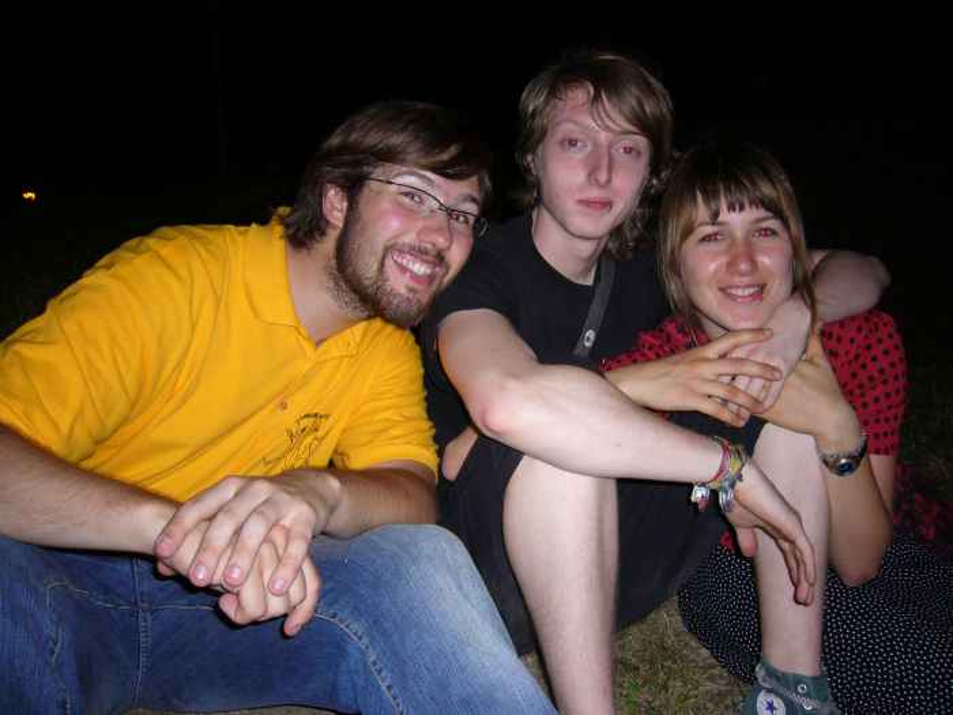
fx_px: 964
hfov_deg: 52.6
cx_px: 476
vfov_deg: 40.7
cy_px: 358
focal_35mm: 35
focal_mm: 5.8
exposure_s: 1/60
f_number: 2.8
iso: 100
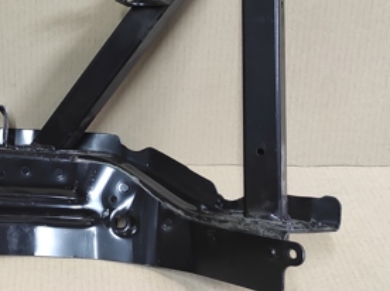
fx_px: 652
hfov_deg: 30.8
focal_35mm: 58
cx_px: -4
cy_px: 68
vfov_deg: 24.8
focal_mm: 5.43
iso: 605
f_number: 1.89
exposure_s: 1/33
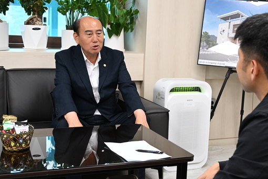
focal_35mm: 57
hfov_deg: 34.9
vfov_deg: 23.8
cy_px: 101
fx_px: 424
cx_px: 165
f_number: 5.6
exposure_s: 1/125
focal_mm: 46
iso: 1250
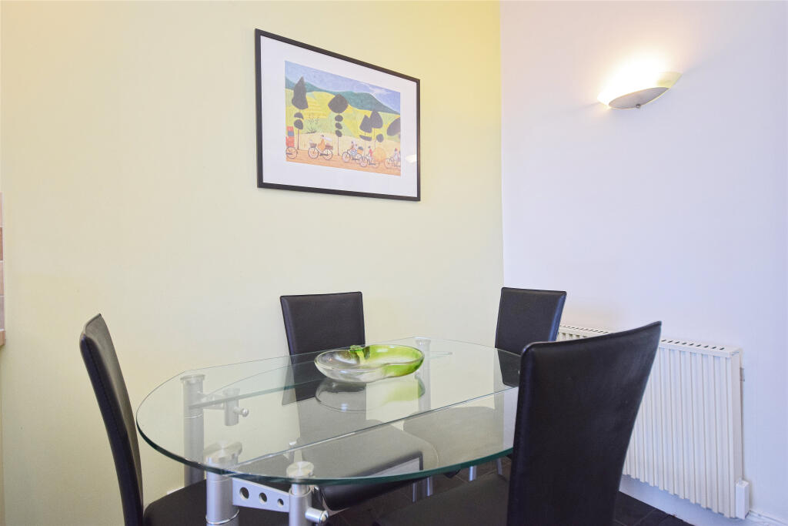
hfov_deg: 90.0
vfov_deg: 67.4
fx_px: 394
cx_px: 394
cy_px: 263
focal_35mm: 18
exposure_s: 1/60
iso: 800
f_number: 4.5
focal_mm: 12
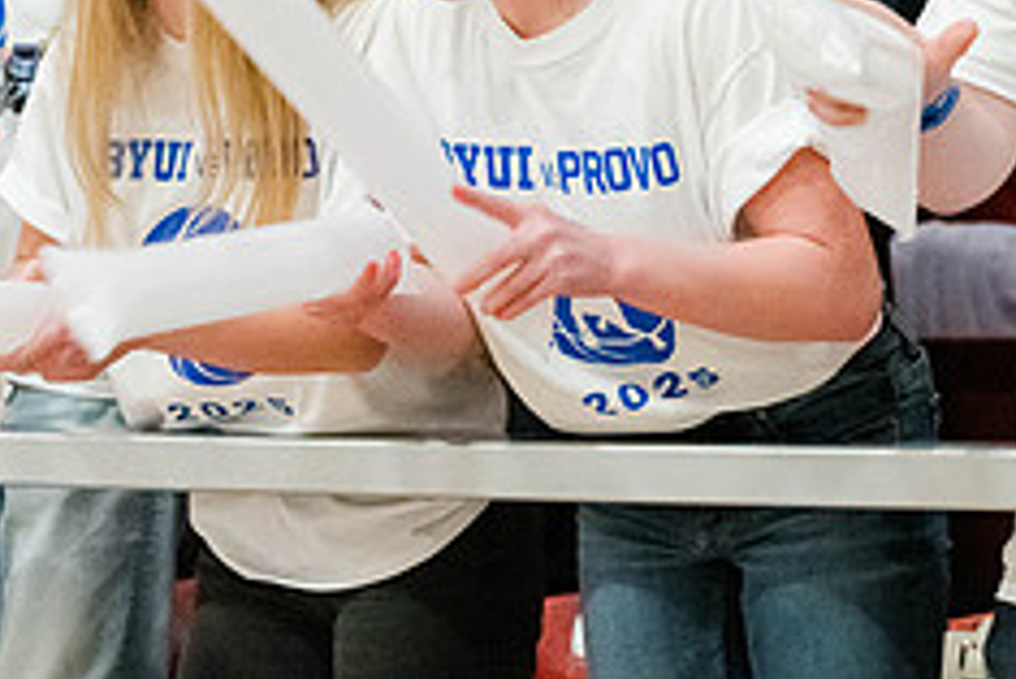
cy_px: -154
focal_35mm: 173
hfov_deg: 11.9
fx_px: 4885
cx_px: 519
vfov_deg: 7.9
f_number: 2.8
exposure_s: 1/1000
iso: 20000
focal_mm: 70
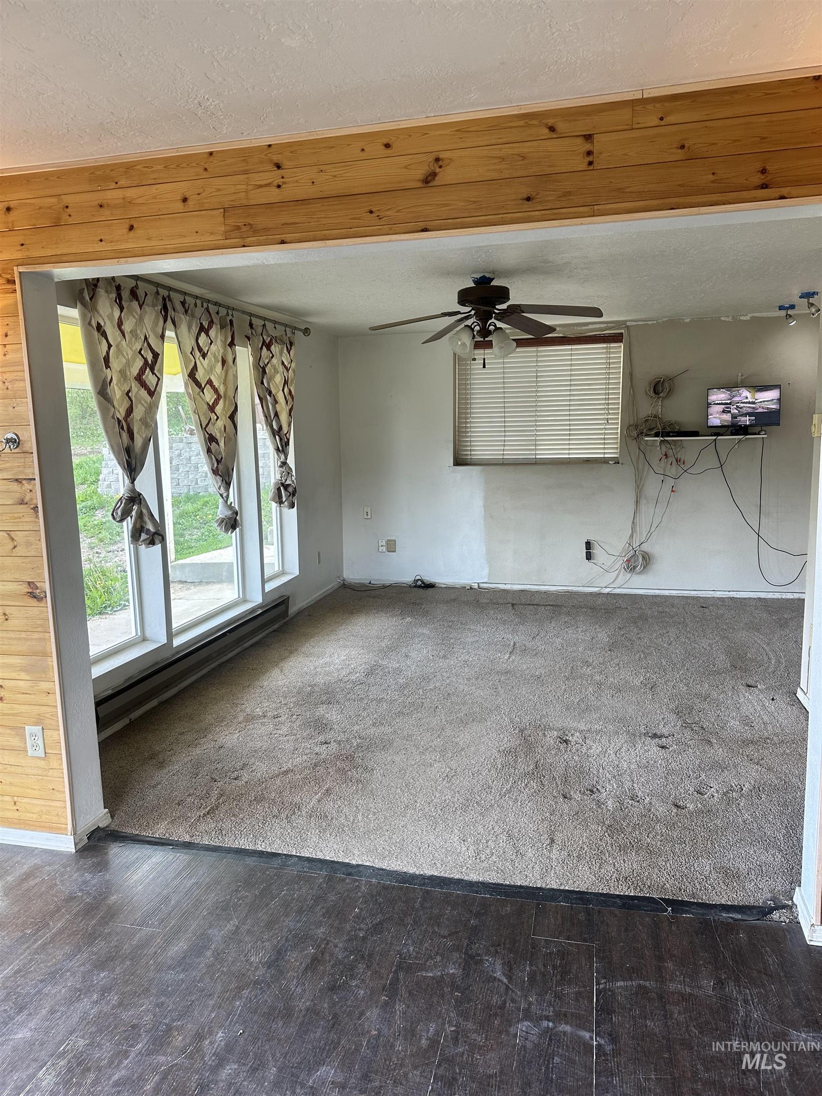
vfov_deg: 71.6
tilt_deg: -6.5
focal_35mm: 24
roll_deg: +0.6
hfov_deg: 56.8
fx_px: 760
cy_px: 548
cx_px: 411
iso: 100
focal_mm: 6.86
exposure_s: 1/120
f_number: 1.78
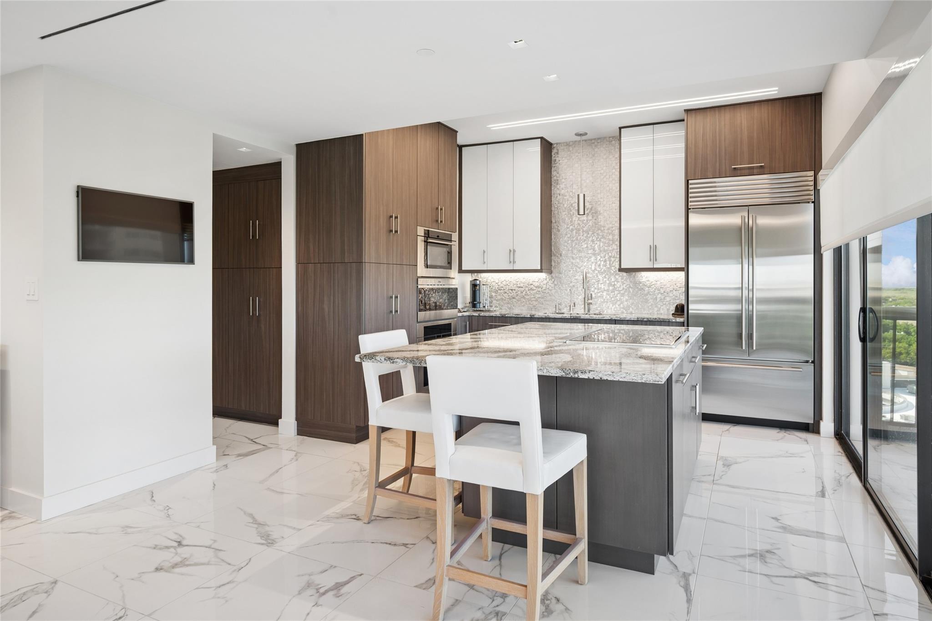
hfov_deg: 82.6
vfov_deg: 60.7
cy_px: 310
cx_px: 466
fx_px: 531
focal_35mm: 20
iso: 250
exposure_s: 1/8
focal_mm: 20.5
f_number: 8
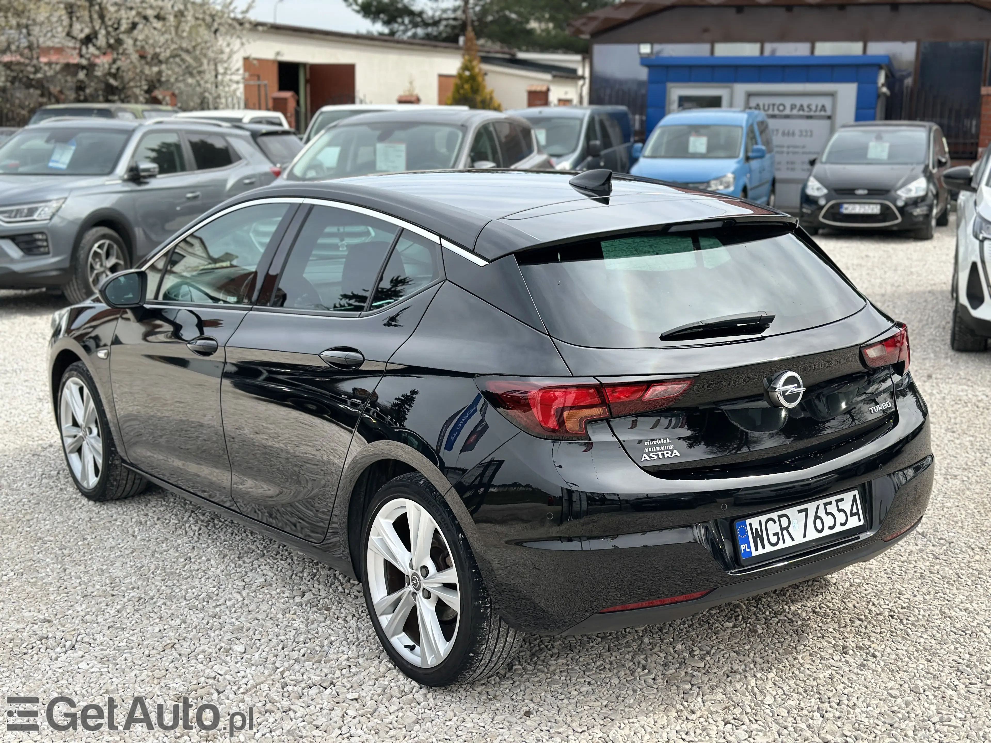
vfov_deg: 30.3
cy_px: 372
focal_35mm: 48
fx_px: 1374
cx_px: 496
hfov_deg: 39.7
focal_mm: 6.86
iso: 80
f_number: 1.78
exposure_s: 1/2532
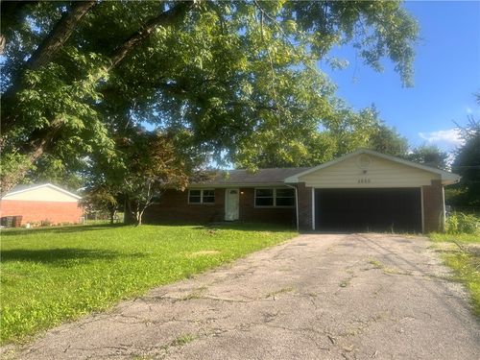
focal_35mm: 26
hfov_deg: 67.3
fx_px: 361
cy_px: 180
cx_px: 240
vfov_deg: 53.1
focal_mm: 5.7
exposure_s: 1/1531
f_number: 1.5
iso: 50
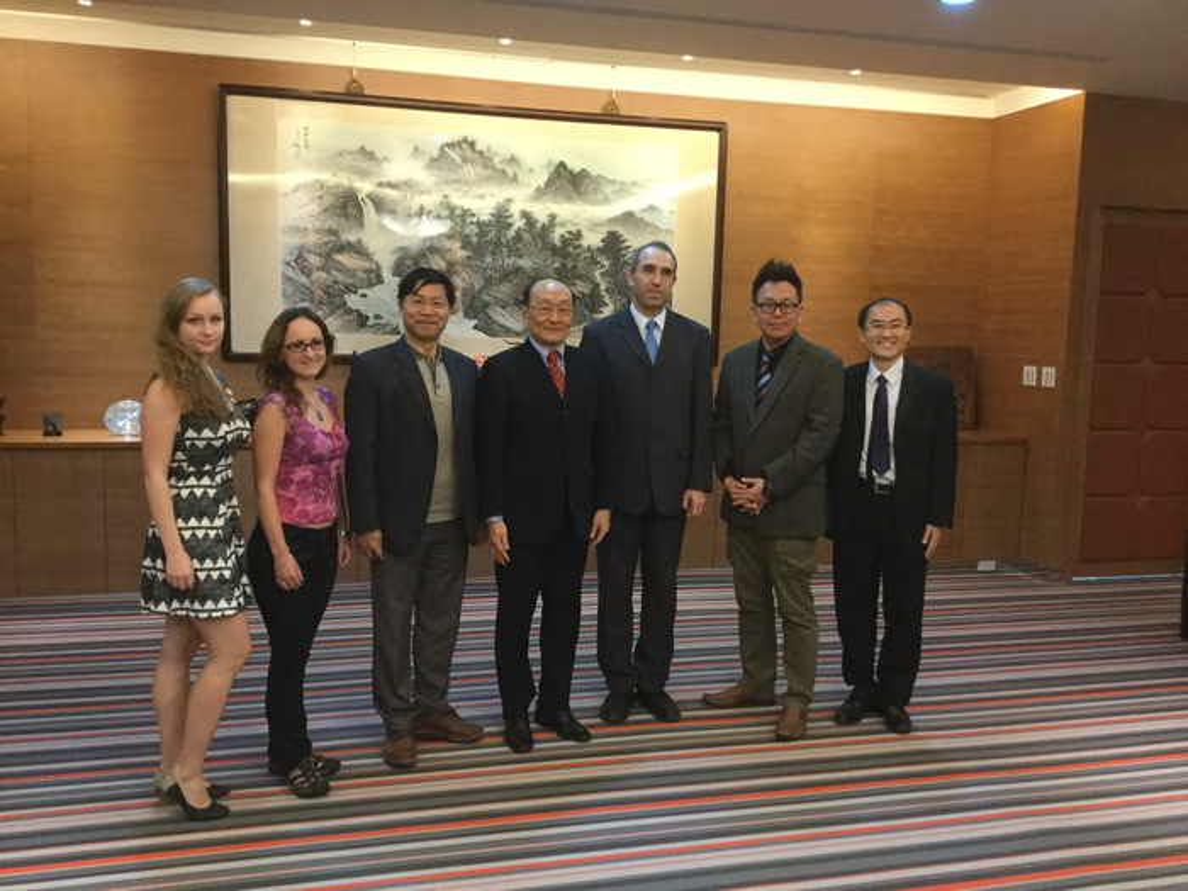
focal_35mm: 31
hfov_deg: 58.4
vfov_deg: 45.4
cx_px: 594
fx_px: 1064
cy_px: 446
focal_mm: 3.3
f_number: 2.4
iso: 250
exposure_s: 1/30
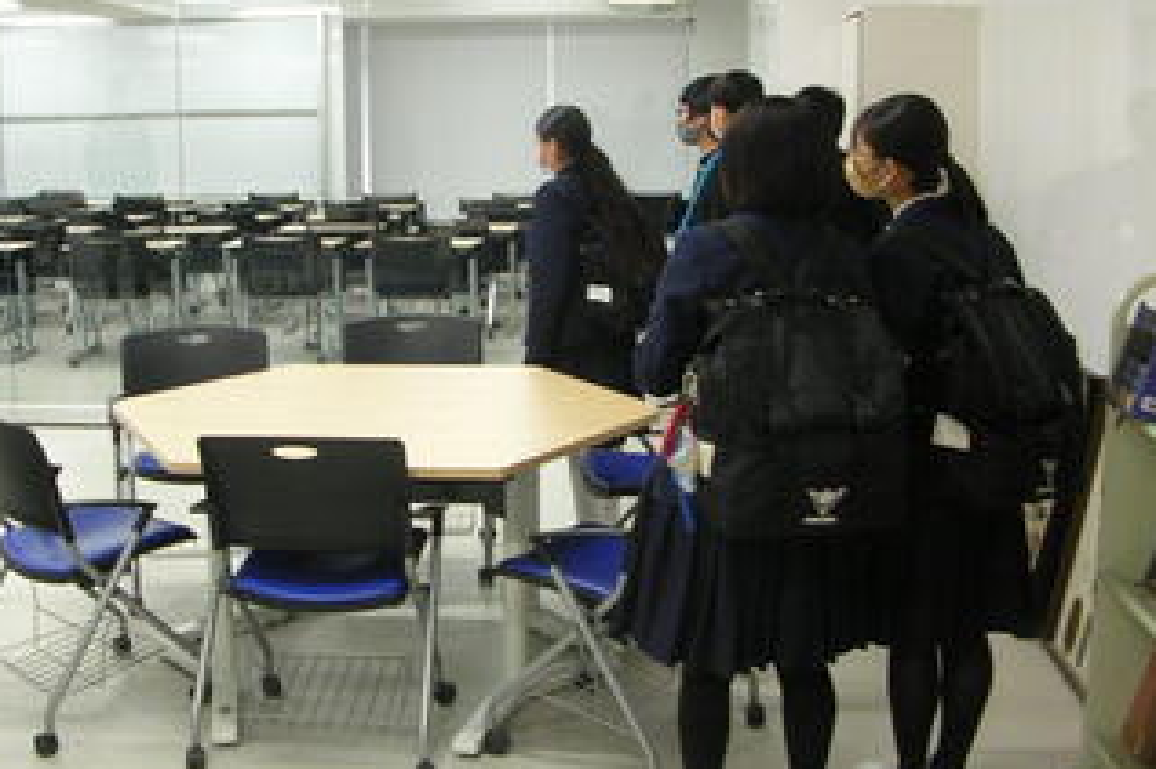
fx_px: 1476
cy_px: 310
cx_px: 463
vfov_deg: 29.1
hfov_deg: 42.6
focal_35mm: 46
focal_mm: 5.8
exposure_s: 1/12.7
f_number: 2.8
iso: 50
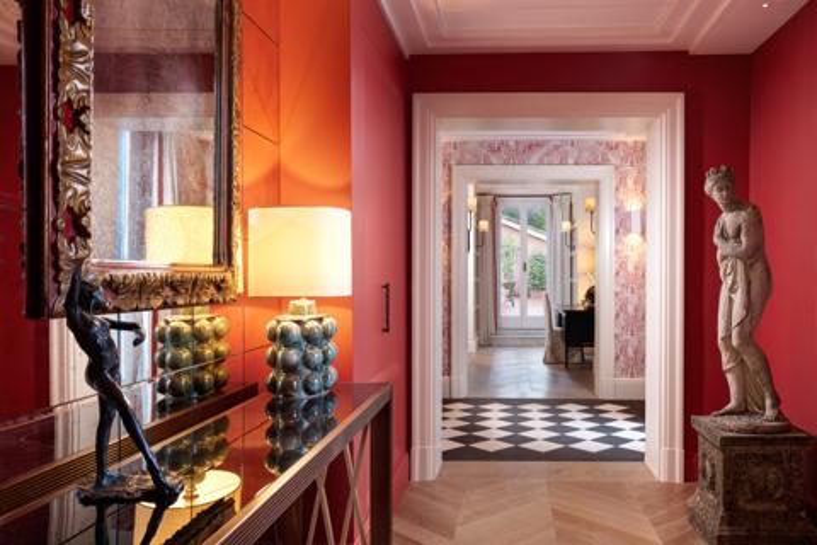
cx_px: 408
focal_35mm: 29
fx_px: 658
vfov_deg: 45.0
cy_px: 272
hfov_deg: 63.7
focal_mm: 29
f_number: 14
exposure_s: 6
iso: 200
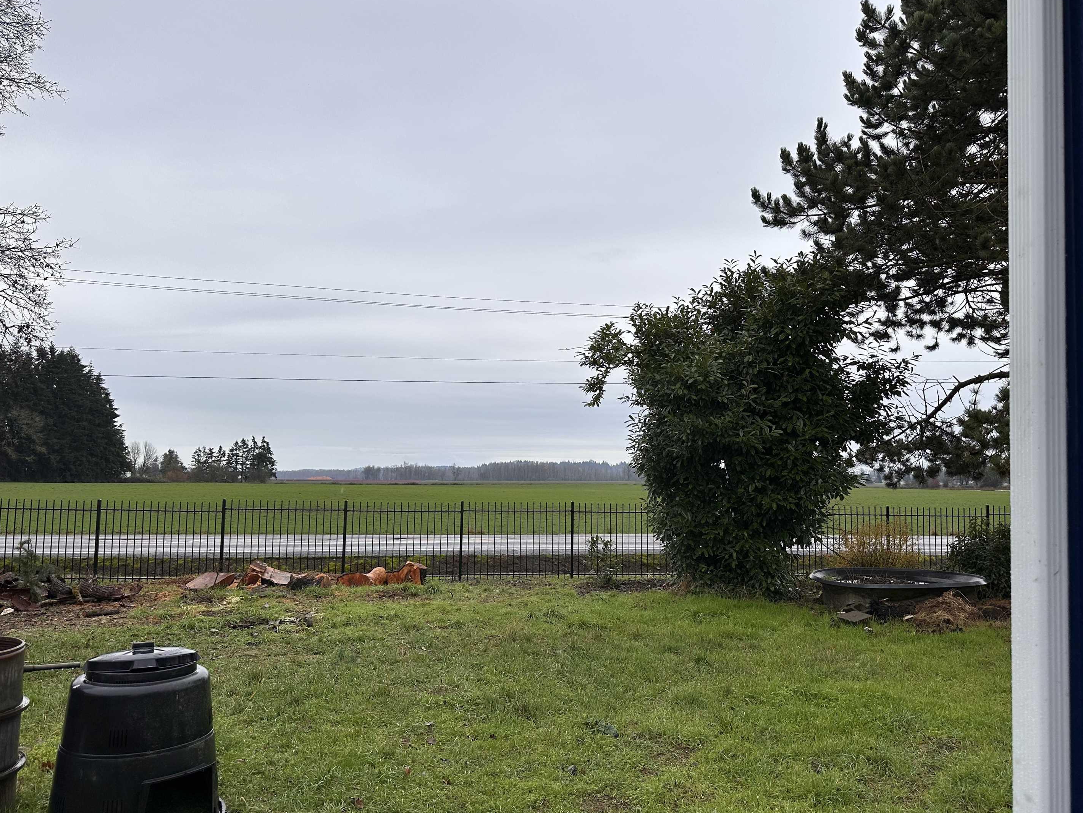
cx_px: 586
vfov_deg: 53.0
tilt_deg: +3.2
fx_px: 813
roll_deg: -0.4
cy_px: 429
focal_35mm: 26
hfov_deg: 67.2
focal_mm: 6.86
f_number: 1.78
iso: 80
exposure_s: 1/962
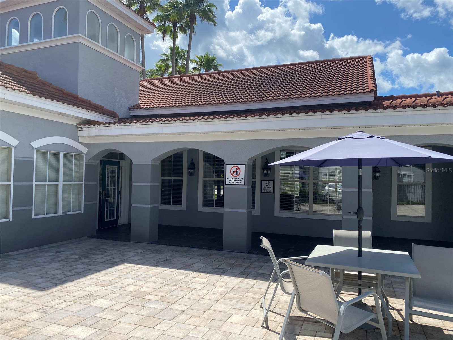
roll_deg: -0.5
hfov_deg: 67.3
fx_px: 340
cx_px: 226
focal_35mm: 26
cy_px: 170
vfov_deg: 53.1
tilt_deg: +6.6
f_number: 1.8
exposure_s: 1/3205
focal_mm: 4.25
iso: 32
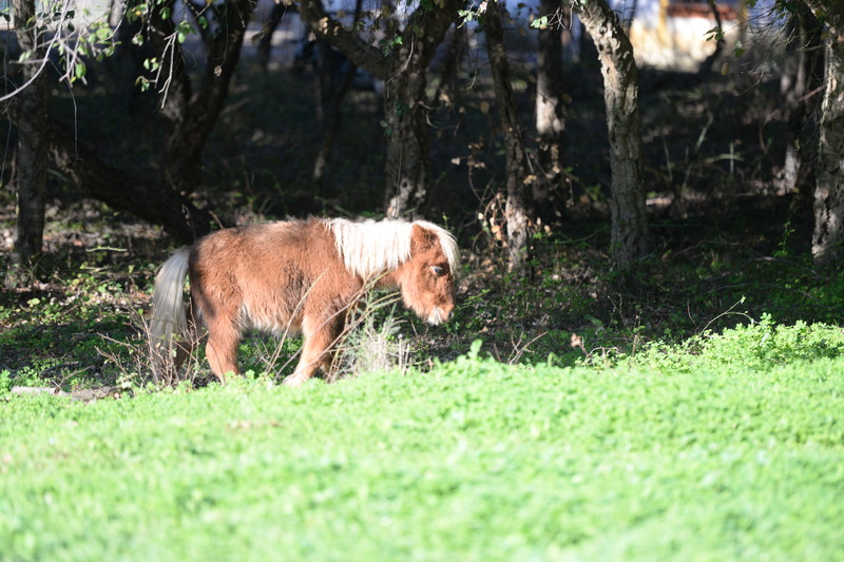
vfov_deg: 6.9
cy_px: 281
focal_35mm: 200
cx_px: 422
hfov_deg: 10.3
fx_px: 4688
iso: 800
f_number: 2.8
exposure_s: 1/2000
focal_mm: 200
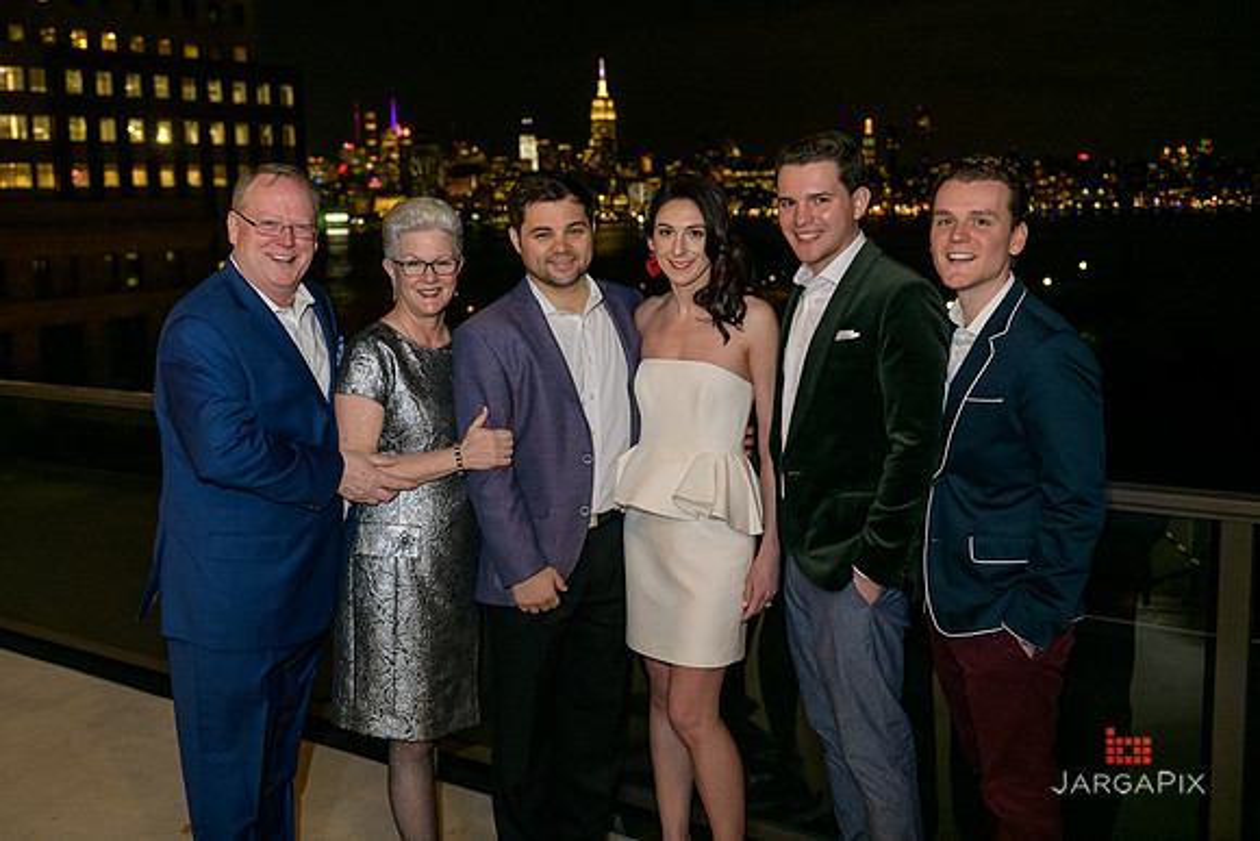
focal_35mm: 38
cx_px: 559
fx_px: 1324
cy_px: 373
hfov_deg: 50.8
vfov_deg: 35.2
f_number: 3.2
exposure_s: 1/125
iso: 1600
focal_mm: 34
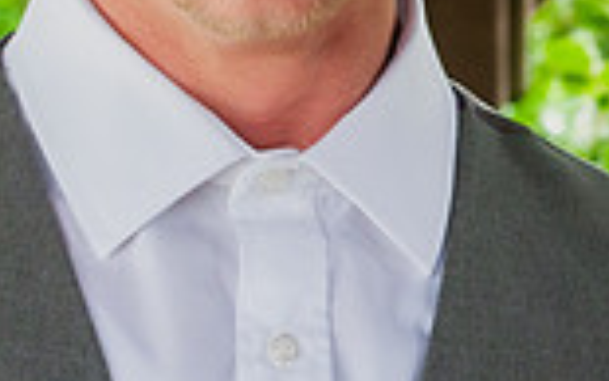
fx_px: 5229
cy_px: -100
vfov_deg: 4.2
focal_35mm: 315
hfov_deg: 6.6
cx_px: 904
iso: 320
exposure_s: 1/125
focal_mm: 55
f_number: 5.6
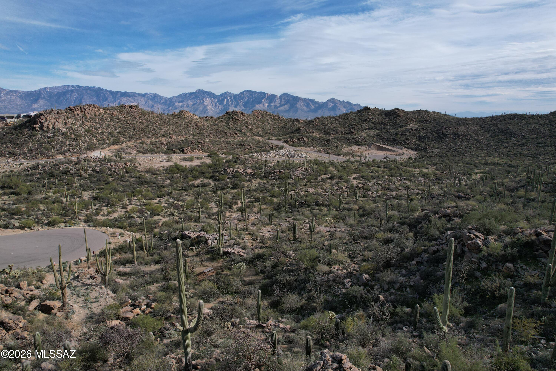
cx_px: 278
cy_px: 186
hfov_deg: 78.6
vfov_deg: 57.2
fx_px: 340
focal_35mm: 22
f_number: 2.8
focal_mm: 8.38
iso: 100
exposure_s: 1/2500
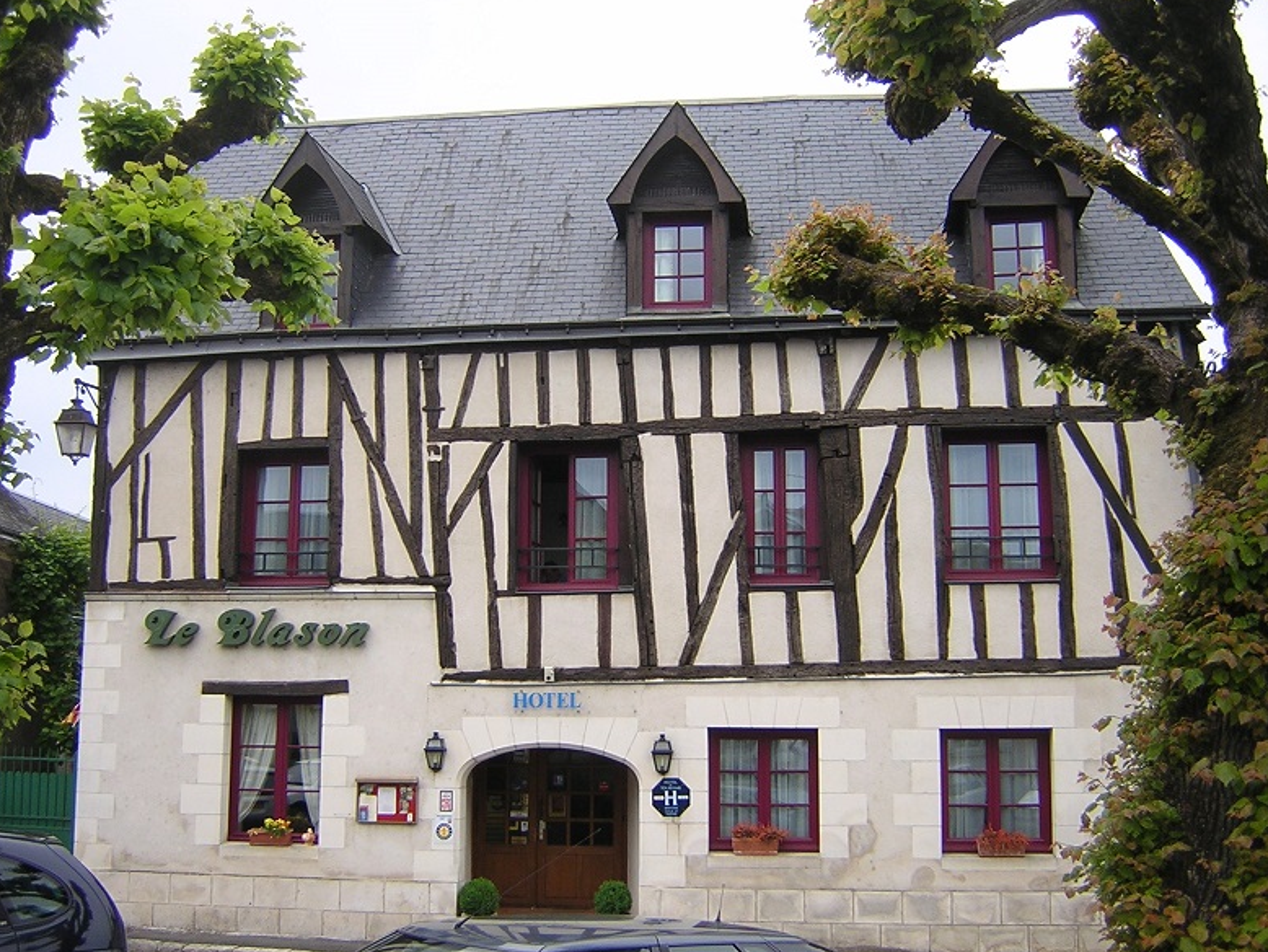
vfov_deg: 38.7
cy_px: 478
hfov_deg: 50.1
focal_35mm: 37
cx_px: 647
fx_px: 1356
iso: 100
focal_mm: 4.7
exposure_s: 1/508
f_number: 2.6
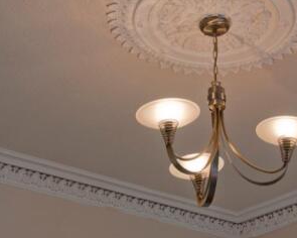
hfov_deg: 25.1
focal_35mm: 75
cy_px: 104
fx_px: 659
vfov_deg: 20.4
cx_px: 216
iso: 400
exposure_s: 1/100
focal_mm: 24
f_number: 5
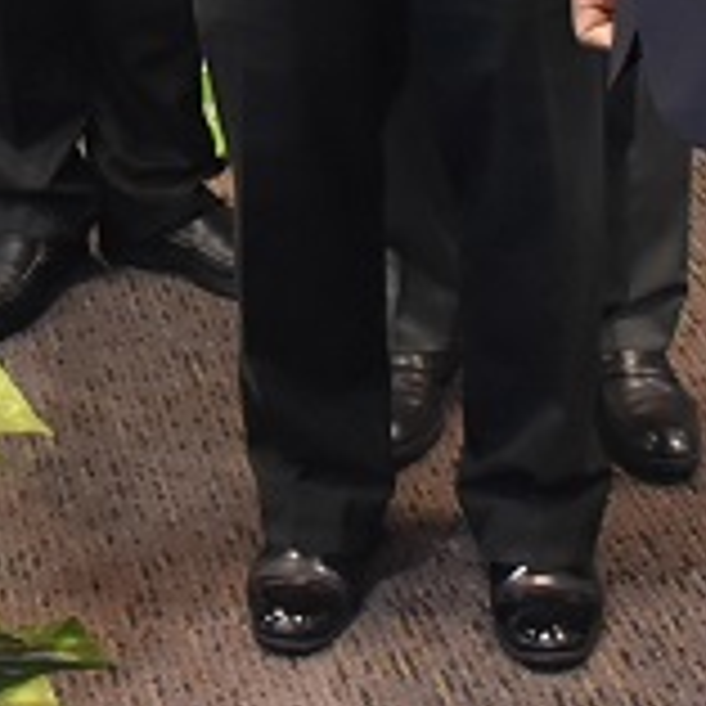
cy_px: -562
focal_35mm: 131
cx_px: 0
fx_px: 3023
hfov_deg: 13.1
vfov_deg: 12.2
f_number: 3.5
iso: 2000
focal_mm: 18
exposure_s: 1/60
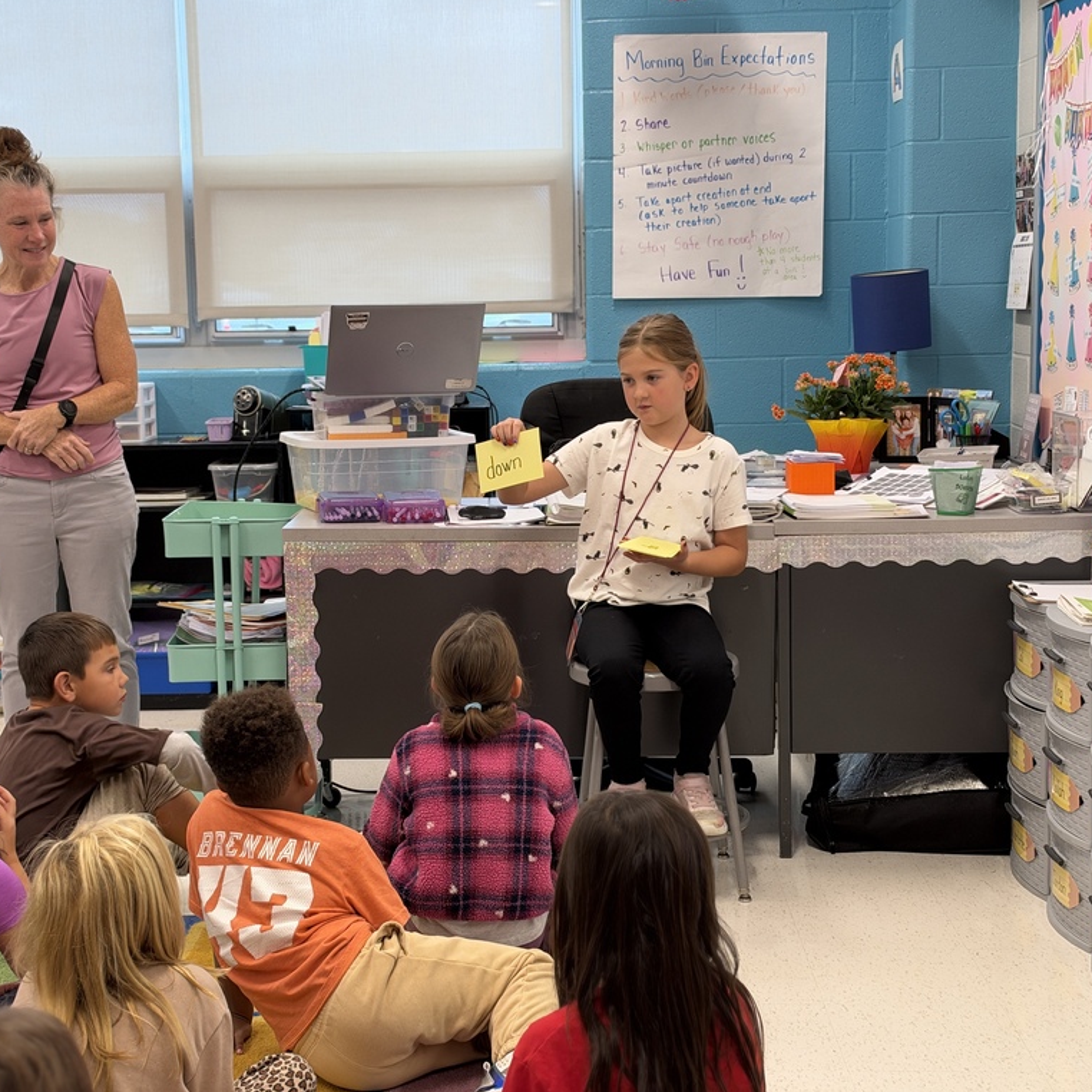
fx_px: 2034
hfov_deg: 30.0
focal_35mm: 57
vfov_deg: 30.0
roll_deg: +1.5
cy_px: 546
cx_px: 509
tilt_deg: -7.7
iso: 100
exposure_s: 1/88
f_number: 1.8
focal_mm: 6.93
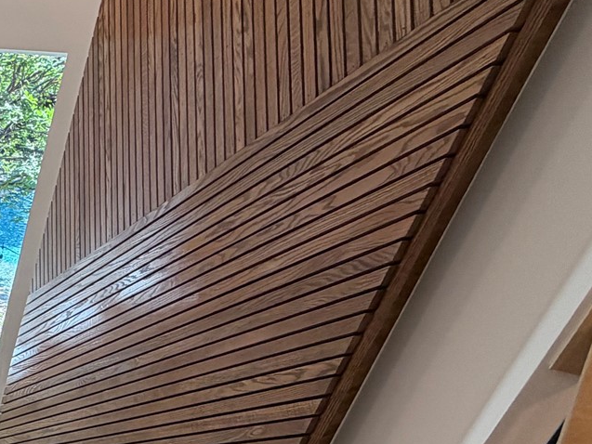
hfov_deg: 26.9
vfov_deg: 29.9
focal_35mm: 45
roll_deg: +2.6
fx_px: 770
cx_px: -330
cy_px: 448
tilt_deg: -32.6
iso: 100
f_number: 2.2
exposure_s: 1/120
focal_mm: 2.22
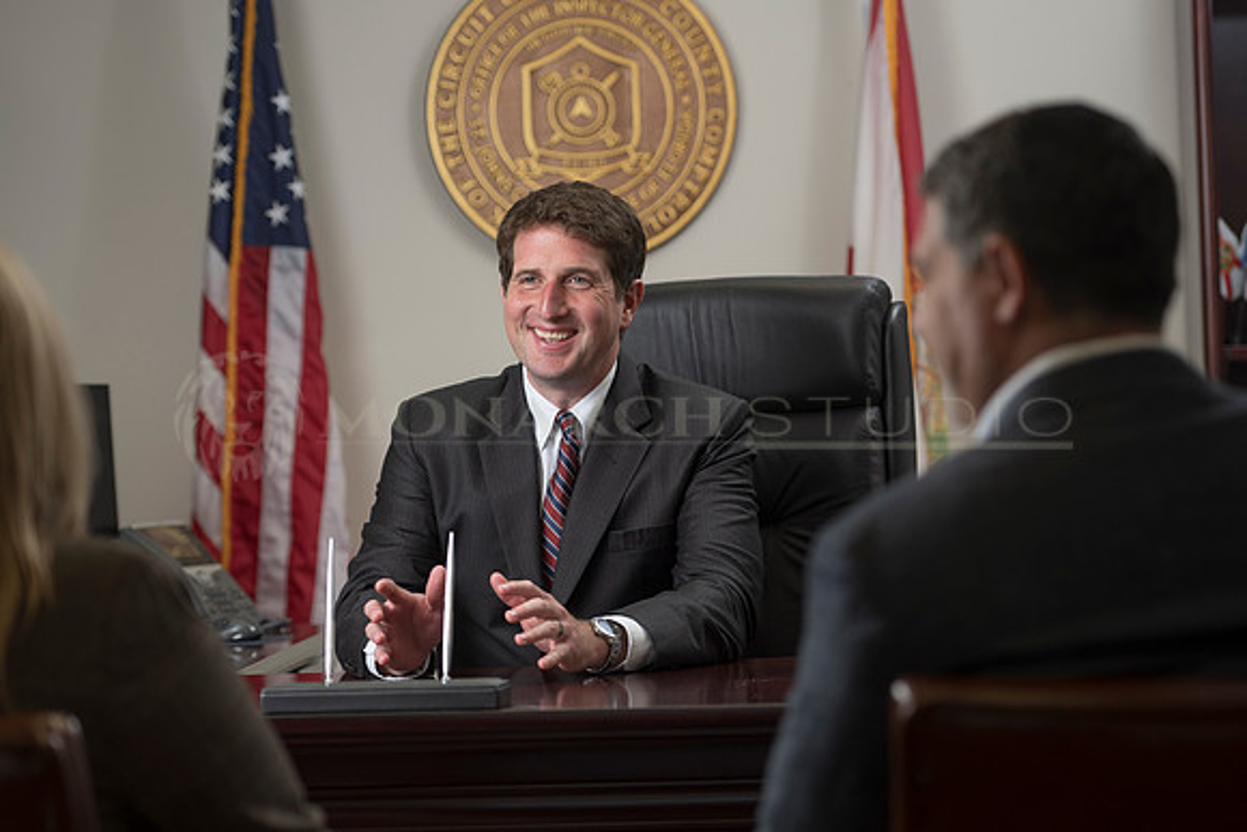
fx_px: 3890
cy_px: 425
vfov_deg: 12.2
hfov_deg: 18.2
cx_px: 670
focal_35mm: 112
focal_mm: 100
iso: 125
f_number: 3.5
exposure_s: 1/200
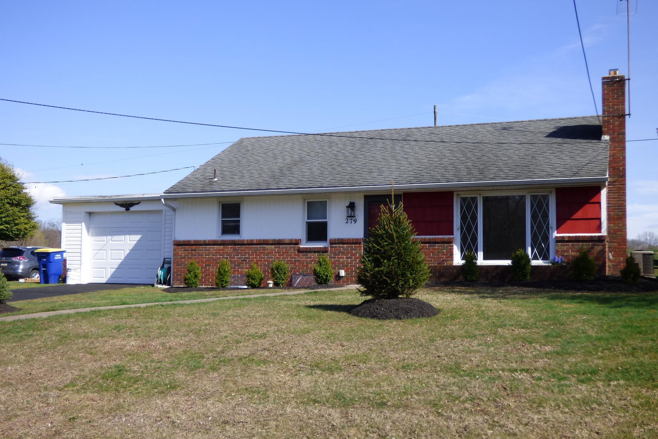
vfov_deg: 32.6
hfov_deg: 47.4
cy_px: 230
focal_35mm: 41
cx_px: 330
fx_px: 749
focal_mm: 7.07
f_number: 3.6
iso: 100
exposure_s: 1/800
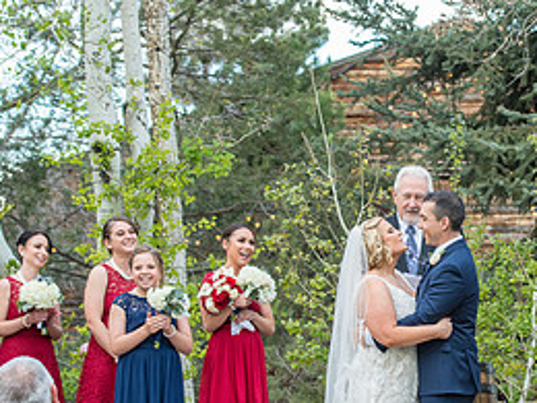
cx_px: 461
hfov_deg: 13.1
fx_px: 2327
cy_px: 259
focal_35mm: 150
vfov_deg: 9.9
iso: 400
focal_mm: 70
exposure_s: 1/200
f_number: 5
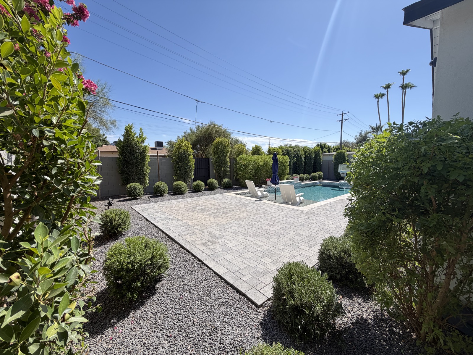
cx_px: 236
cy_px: 178
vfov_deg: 85.7
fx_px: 191
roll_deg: +0.5
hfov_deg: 102.1
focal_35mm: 14
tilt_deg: -4.4
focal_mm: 2.22
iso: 50
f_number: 2.2
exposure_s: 1/502
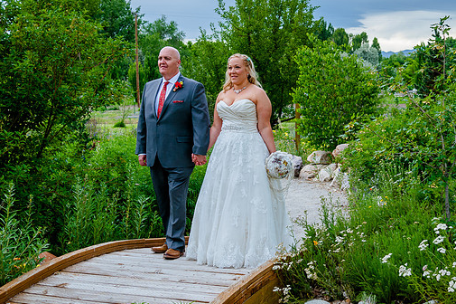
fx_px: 722
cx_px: 296
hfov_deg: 34.8
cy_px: 118
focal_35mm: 57
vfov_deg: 23.7
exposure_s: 1/400
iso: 640
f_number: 5
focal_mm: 38
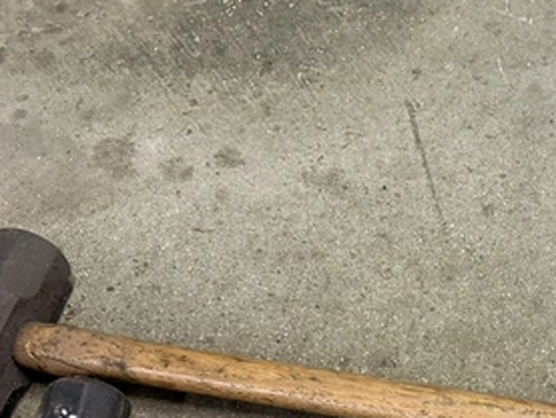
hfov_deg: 27.5
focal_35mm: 65
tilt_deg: -61.0
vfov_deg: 21.7
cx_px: 600
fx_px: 1044
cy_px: 427
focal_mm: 6.76
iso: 320
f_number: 1.78
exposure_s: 1/60
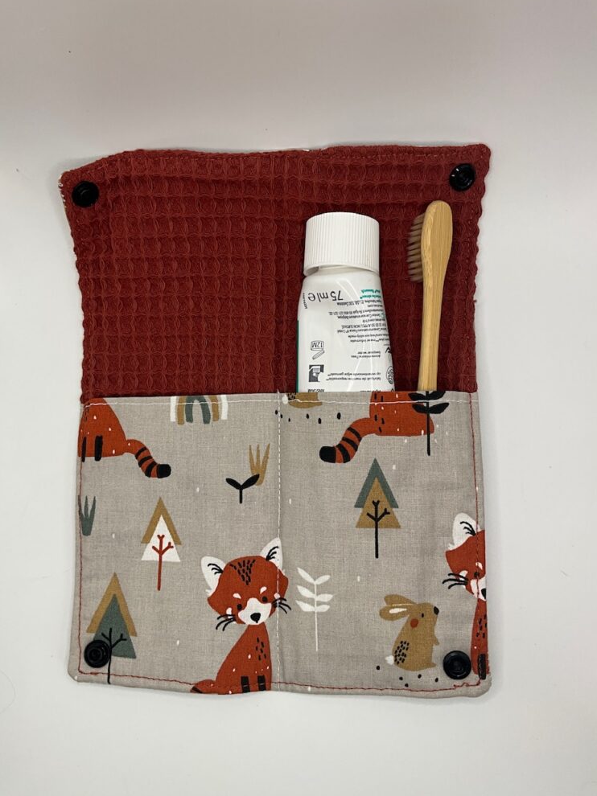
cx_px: 308
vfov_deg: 60.0
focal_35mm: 30
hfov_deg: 46.8
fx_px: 690
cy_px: 392
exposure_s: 1/217
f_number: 1.8
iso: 20
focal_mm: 3
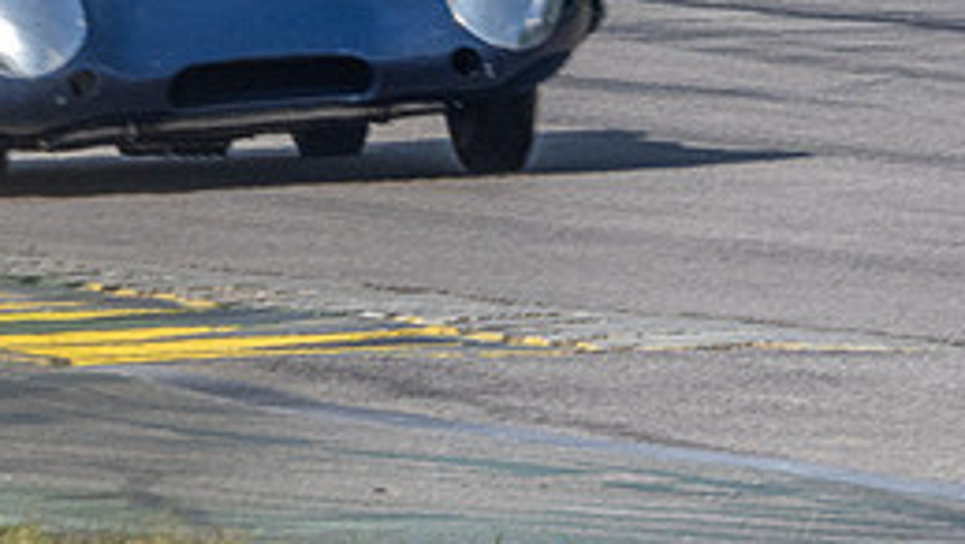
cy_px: -148
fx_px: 44956
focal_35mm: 1756
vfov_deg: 0.7
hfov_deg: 1.2
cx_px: -310
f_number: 20
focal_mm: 300
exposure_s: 1/160
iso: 400
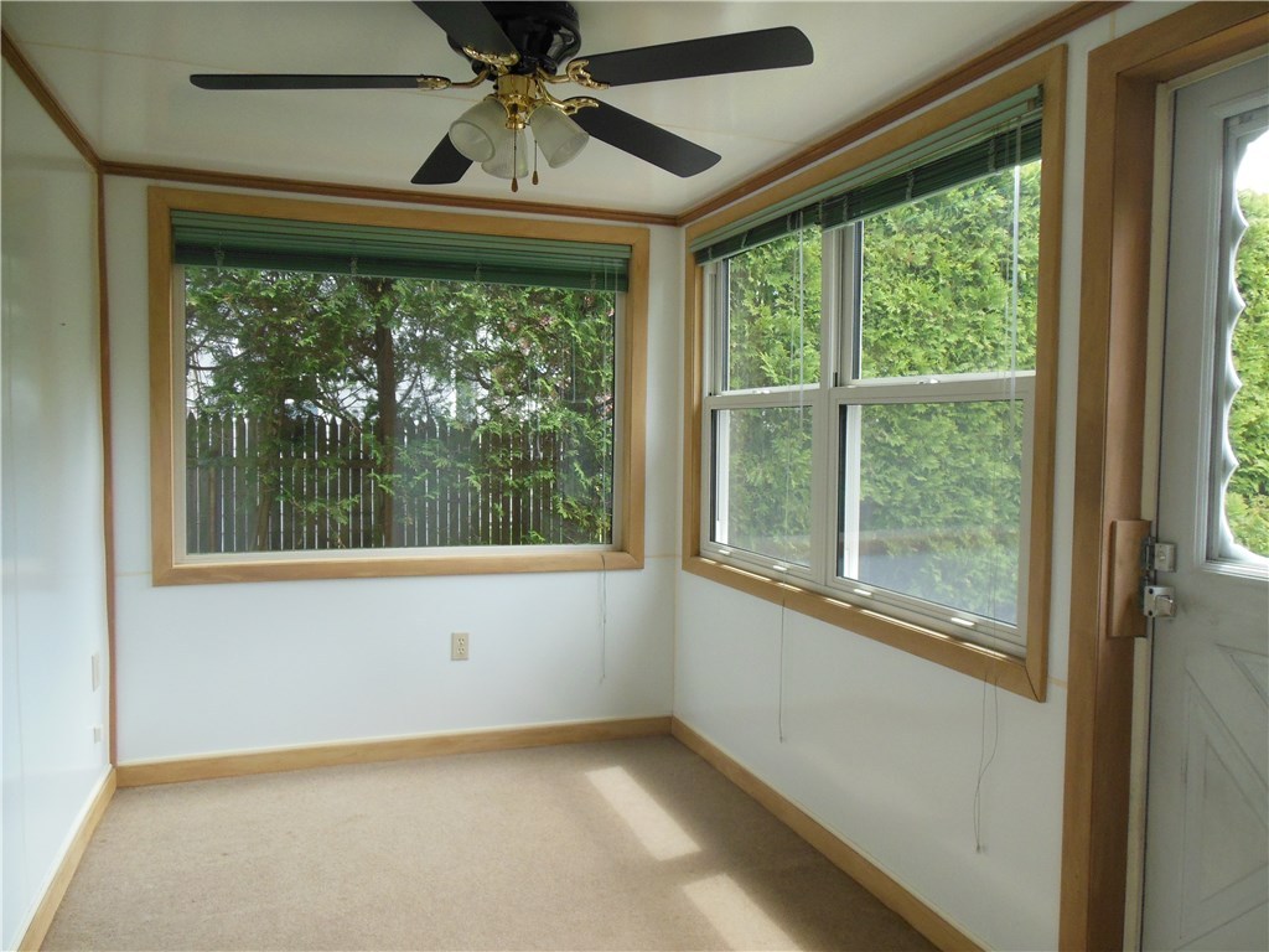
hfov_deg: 69.4
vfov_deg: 54.9
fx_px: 916
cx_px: 634
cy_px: 476
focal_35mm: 25
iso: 250
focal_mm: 4.5
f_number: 3.2
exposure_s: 1/250
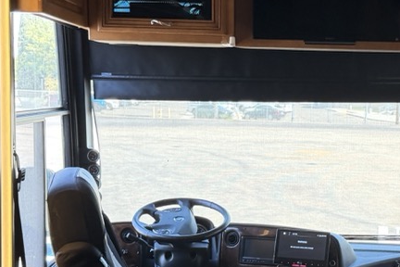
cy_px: 184
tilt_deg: -3.8
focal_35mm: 74
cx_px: 294
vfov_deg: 18.4
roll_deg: -1.2
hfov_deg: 27.0
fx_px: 822
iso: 200
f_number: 1.78
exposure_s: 1/72
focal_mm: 6.76
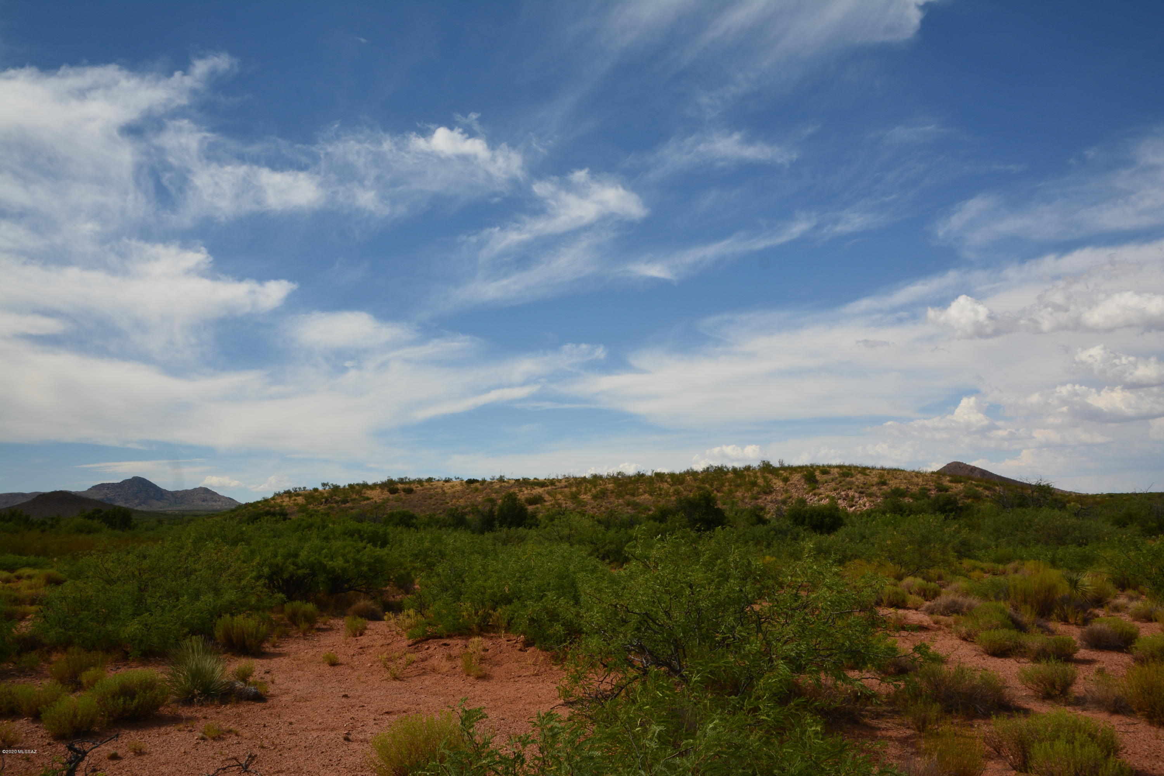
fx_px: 1406
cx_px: 582
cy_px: 388
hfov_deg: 45.0
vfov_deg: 30.8
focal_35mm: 44
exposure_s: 1/125
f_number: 11
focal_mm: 29
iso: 180
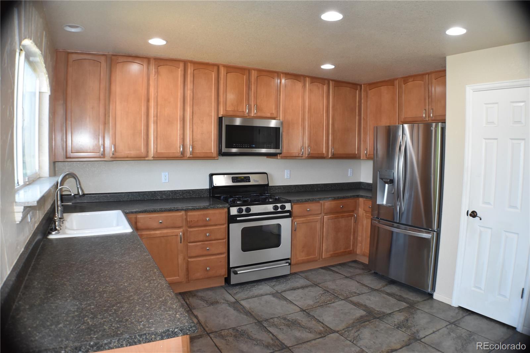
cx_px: 265
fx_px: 464
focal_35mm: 32
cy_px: 176
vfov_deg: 41.7
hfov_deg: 59.5
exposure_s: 1/80
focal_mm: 21
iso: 800
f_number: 4.5
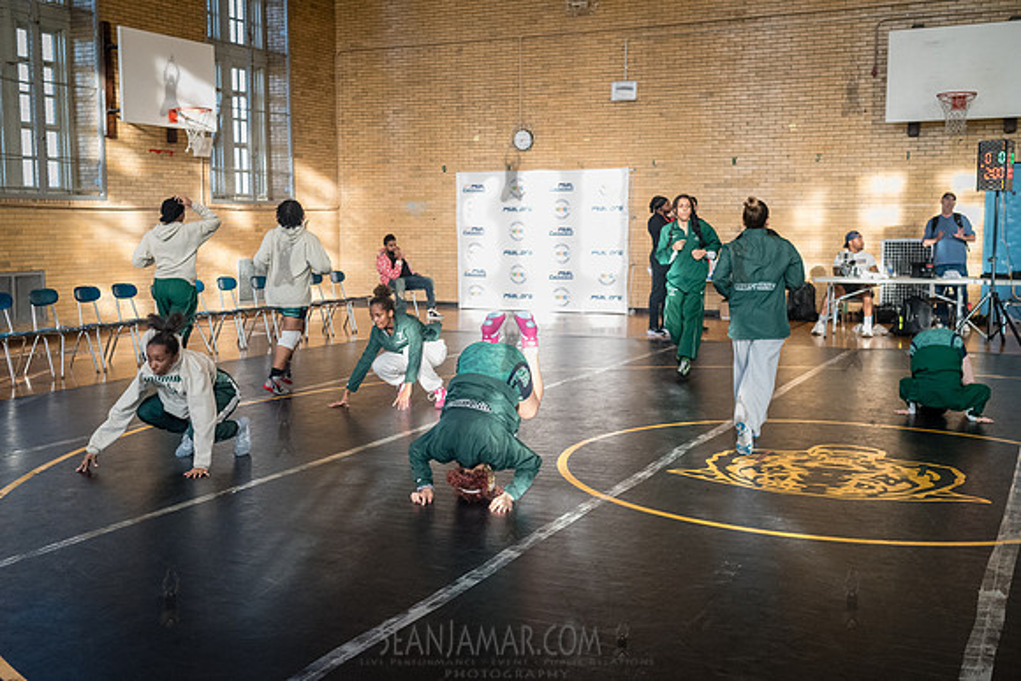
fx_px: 1110
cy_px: 349
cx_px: 492
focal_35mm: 39
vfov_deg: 34.1
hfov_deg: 49.4
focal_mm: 35
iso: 5000
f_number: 4
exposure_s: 1/400
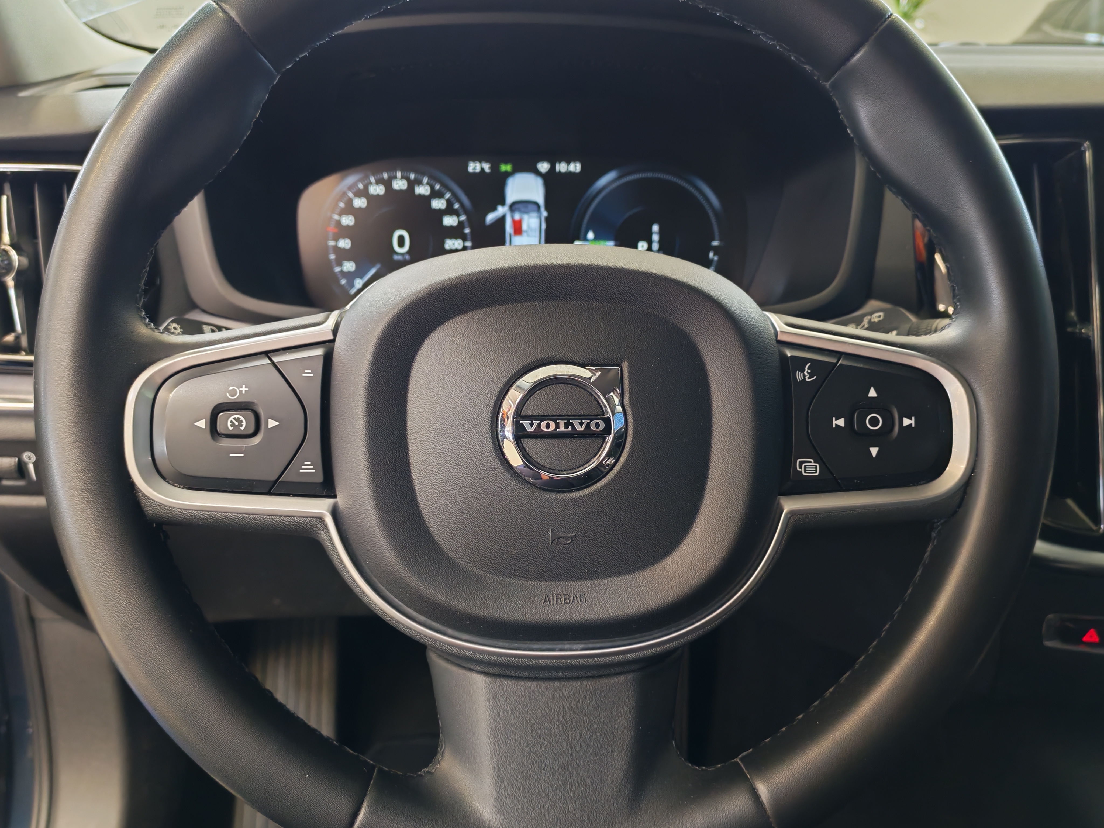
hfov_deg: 55.4
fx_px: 1052
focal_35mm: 33
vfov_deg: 42.9
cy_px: 414
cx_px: 552
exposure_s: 1/50
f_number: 1.9
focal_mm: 6.12
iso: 800
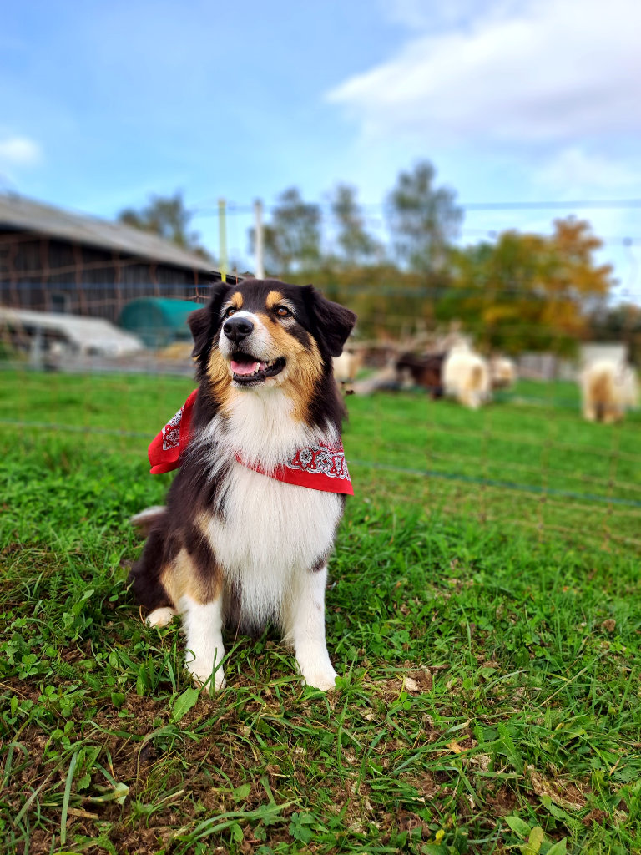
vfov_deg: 69.4
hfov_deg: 54.9
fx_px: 617
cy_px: 428
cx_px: 320
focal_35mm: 25
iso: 32
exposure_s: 1/887
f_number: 1.8
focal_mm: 4.7
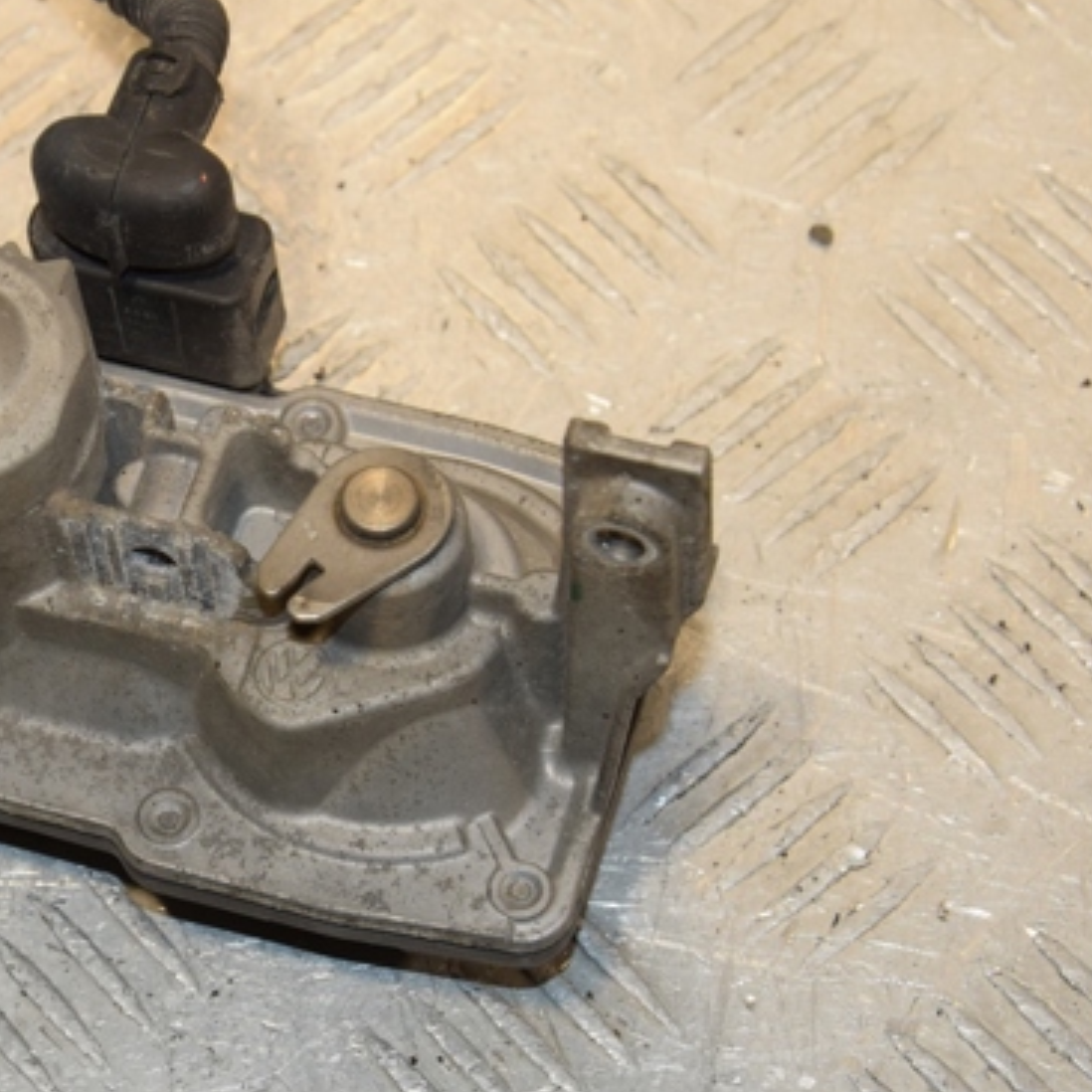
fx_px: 4140
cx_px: 218
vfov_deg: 15.0
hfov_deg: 14.9
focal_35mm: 116
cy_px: 543
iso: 800
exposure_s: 1/200
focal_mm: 52
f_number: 8
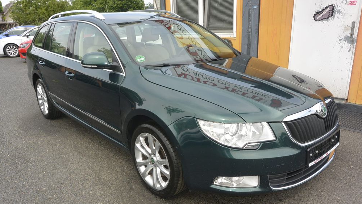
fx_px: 278
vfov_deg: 40.0
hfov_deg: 66.1
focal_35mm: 29
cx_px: 184
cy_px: 121
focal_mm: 10
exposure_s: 1/250
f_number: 6.3
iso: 160
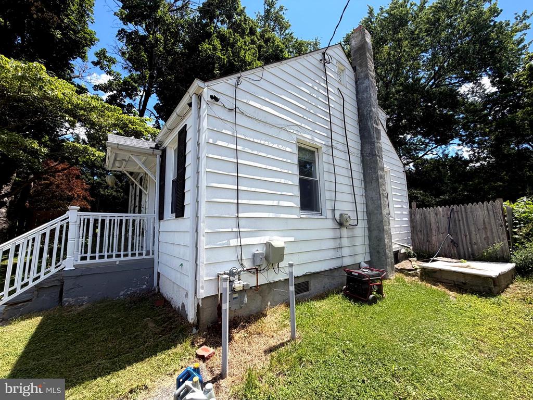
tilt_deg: +8.0
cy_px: 200
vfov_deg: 85.7
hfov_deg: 102.1
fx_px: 216
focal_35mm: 14
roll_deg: +1.8
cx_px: 266
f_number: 2.2
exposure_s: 1/770
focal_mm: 2.22
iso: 40
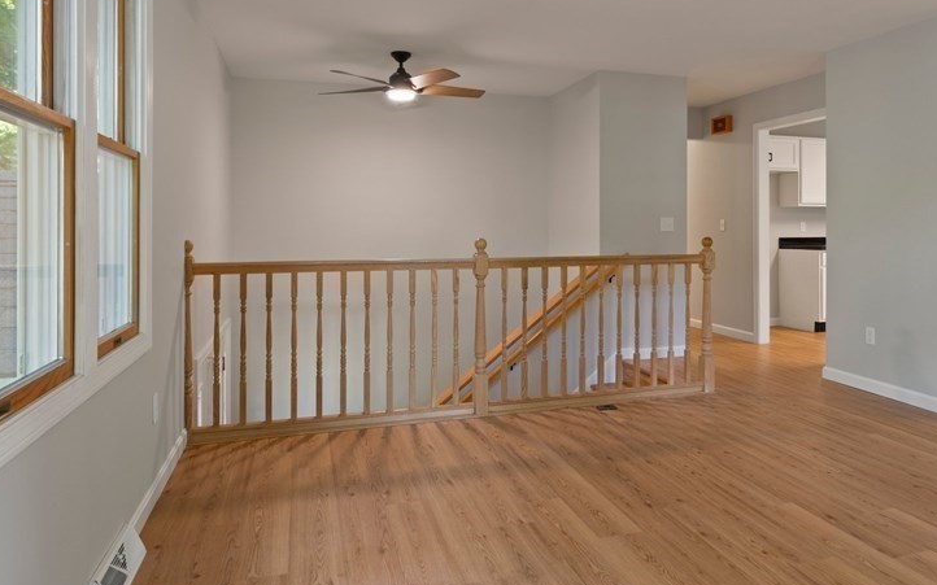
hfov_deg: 70.1
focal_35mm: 26
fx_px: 664
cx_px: 527
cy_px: 236
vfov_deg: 47.3
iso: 320
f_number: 9
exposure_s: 1
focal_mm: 18
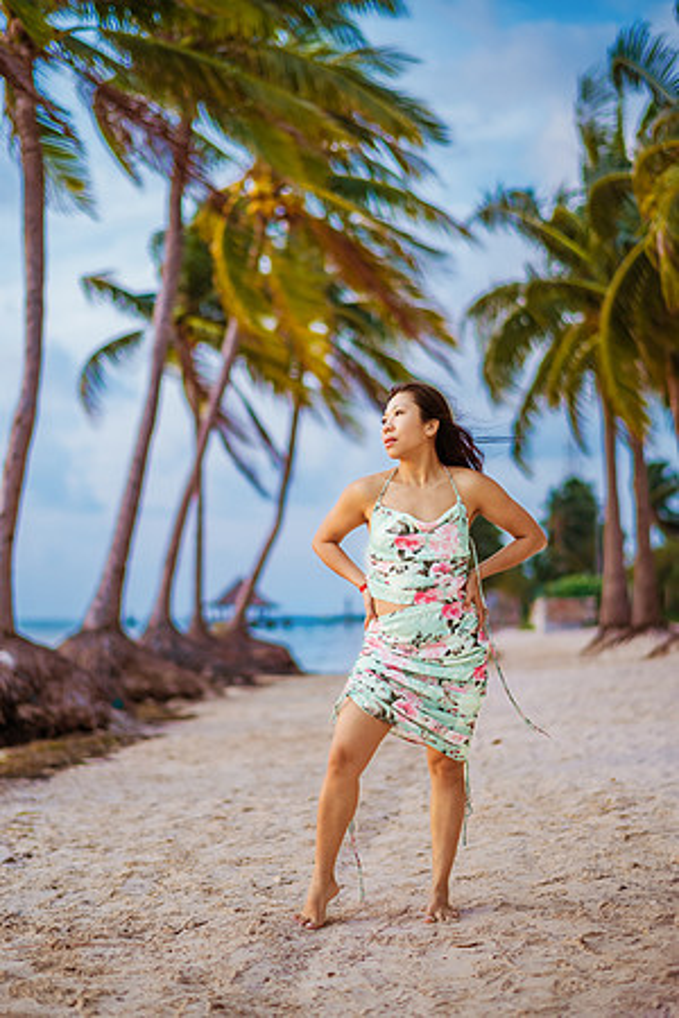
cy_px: 509
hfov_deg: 23.4
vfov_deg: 34.5
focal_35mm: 58
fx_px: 1641
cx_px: 340
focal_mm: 58
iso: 640
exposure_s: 1/5000
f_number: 1.8
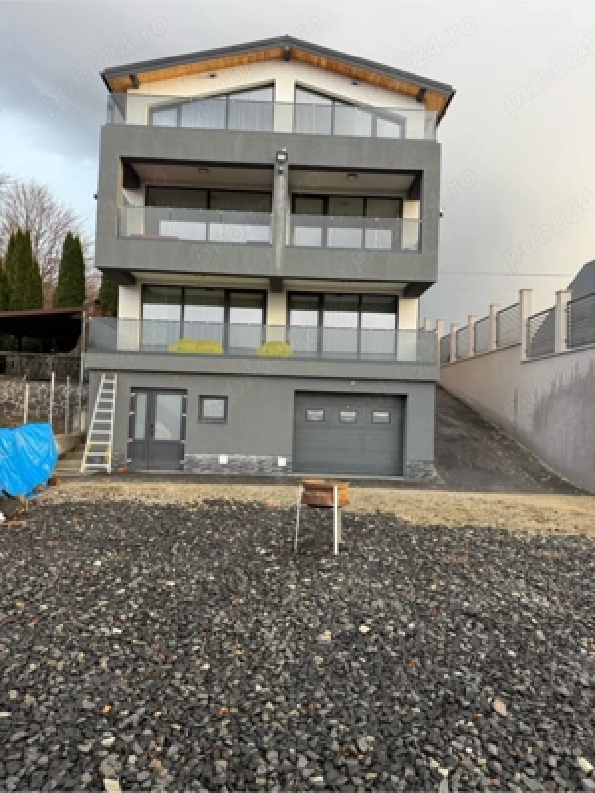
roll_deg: -2.2
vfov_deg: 71.6
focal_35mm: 24
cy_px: 396
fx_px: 550
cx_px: 298
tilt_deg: +3.1
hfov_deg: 56.8
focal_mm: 6.76
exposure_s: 1/121
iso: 200
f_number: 1.78
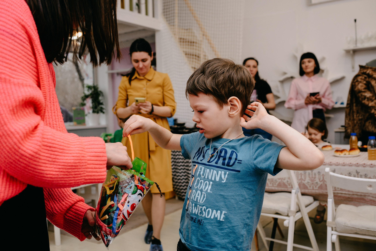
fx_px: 366
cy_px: 126
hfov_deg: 54.4
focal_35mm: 35
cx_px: 188
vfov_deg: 37.9
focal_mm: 35
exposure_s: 1/160
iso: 400
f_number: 3.5
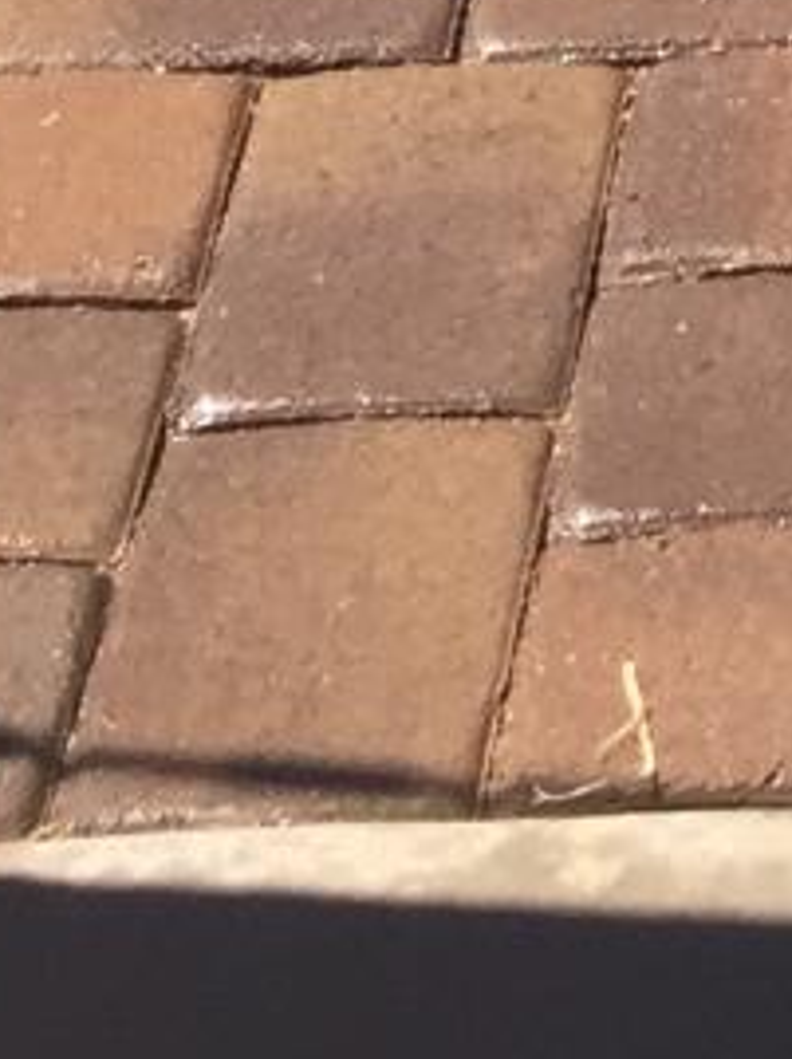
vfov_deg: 7.6
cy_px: -2484
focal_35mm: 216
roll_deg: -0.8
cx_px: 2080
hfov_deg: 6.4
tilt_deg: -13.1
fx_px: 6605
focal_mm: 4.15
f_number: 2.2
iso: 32
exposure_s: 1/1319
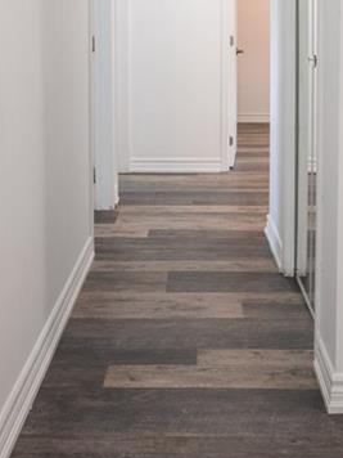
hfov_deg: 30.9
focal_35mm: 47
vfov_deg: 37.8
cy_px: 47
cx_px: 176
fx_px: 621
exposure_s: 1/20
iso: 160
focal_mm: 17
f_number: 8
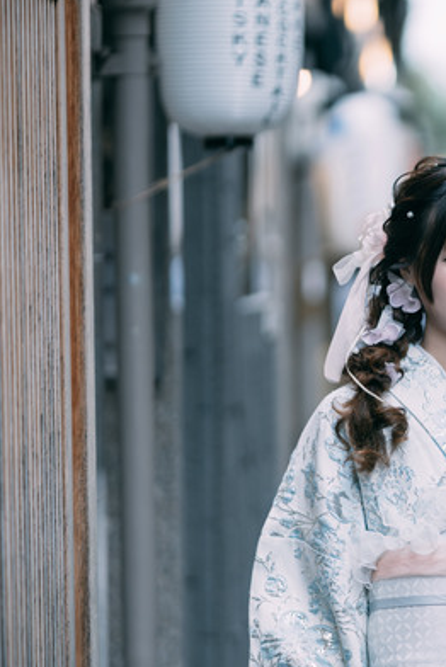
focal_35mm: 169
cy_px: 354
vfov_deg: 12.2
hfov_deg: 8.0
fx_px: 3135
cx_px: 598
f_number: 1.4
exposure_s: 1/1600
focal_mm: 85
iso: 50
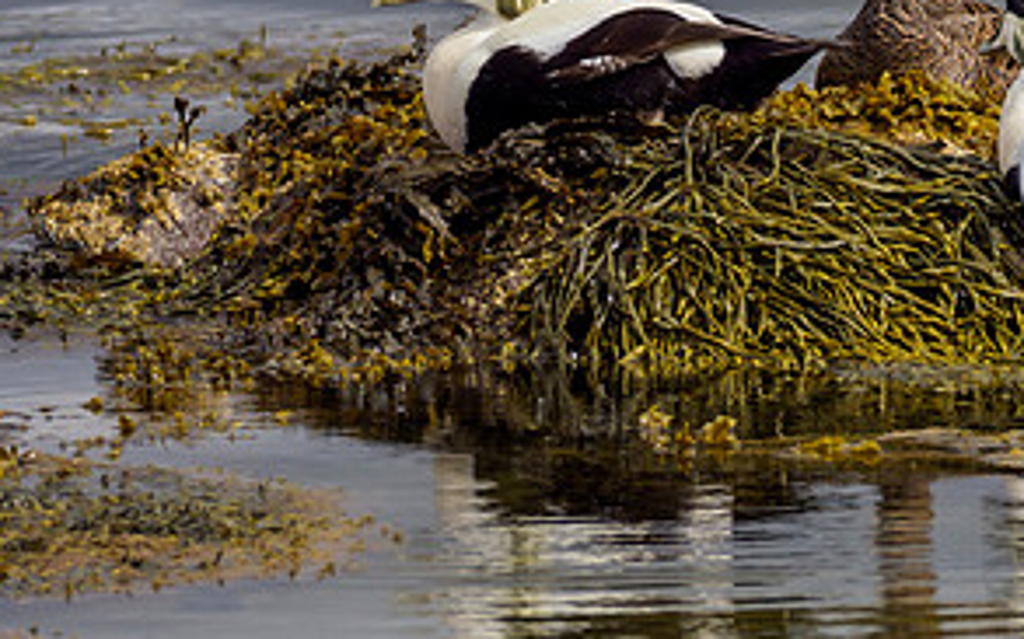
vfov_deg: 0.8
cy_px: 211
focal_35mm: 1596
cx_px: 1235
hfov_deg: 1.3
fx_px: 44532
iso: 250
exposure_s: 1/1250
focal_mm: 300
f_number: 4
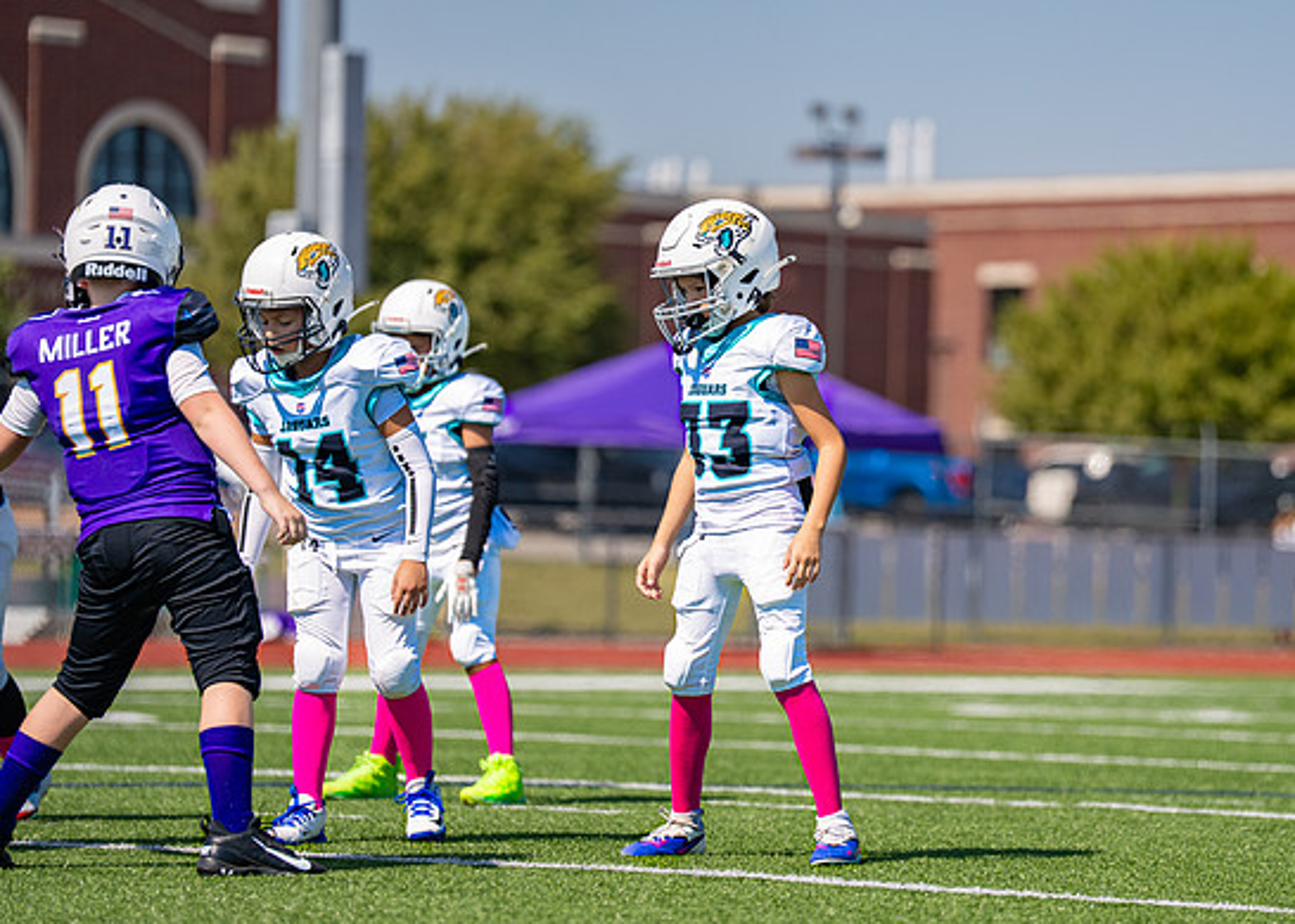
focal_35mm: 188
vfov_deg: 7.7
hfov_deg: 10.7
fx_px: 6914
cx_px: 778
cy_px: 413
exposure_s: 1/2500
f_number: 2.8
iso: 100
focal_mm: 157
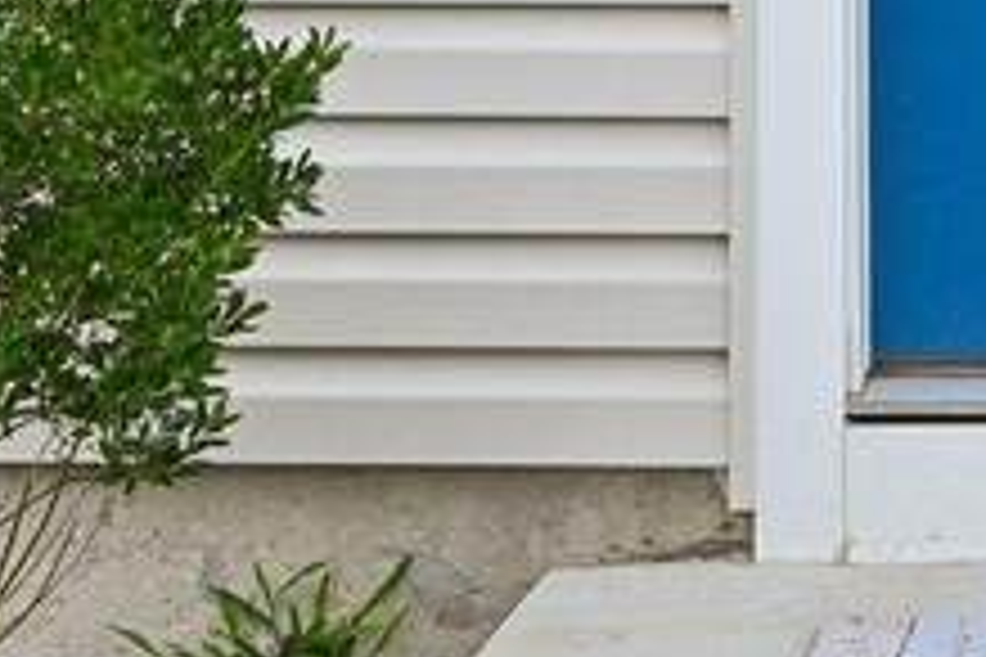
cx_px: 1319
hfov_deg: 11.4
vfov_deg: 7.5
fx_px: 4793
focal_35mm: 175
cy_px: -758
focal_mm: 30
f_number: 8
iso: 800
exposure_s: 1/320
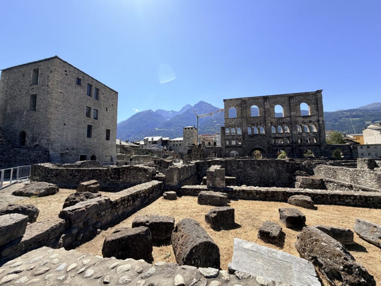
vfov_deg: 85.7
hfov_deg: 102.1
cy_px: 143
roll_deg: +1.0
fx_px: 154
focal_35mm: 14
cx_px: 190
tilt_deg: +4.4
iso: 25
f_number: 2.2
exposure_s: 1/770
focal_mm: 2.22
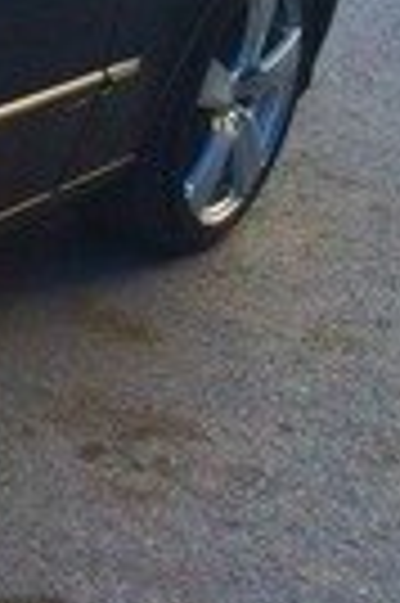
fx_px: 2490
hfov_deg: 7.8
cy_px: -16
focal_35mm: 149
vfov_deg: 13.6
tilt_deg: -19.4
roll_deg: -3.0
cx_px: -876
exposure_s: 1/339
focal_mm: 4.15
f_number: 2.2
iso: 32
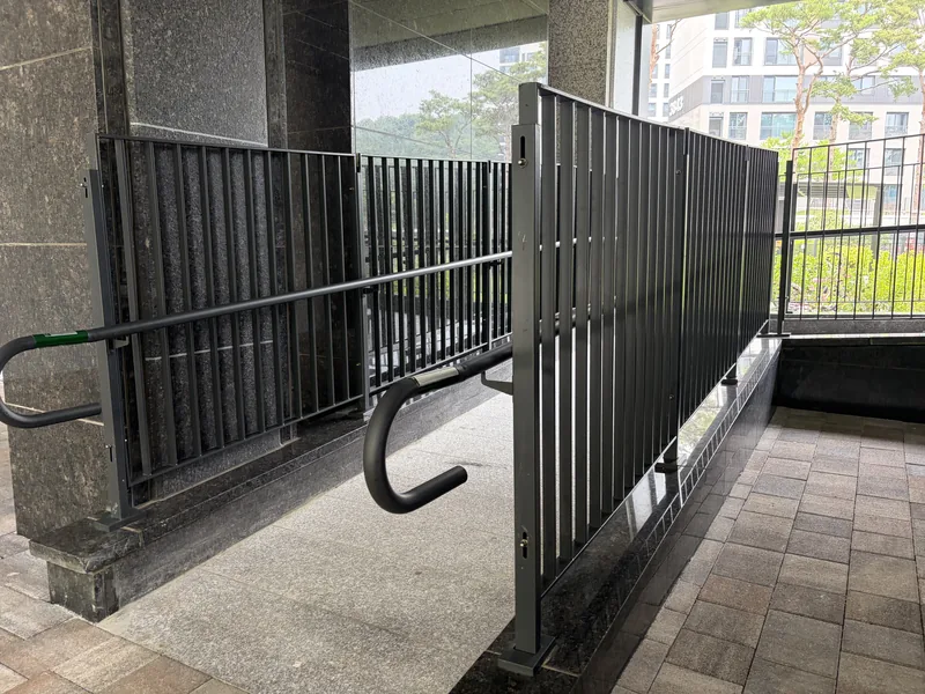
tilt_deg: -8.0
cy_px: 347
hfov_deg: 67.3
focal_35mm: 26
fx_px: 695
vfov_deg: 53.1
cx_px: 462
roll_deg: +1.4
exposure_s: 1/111
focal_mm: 5.96
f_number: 1.6
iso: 125
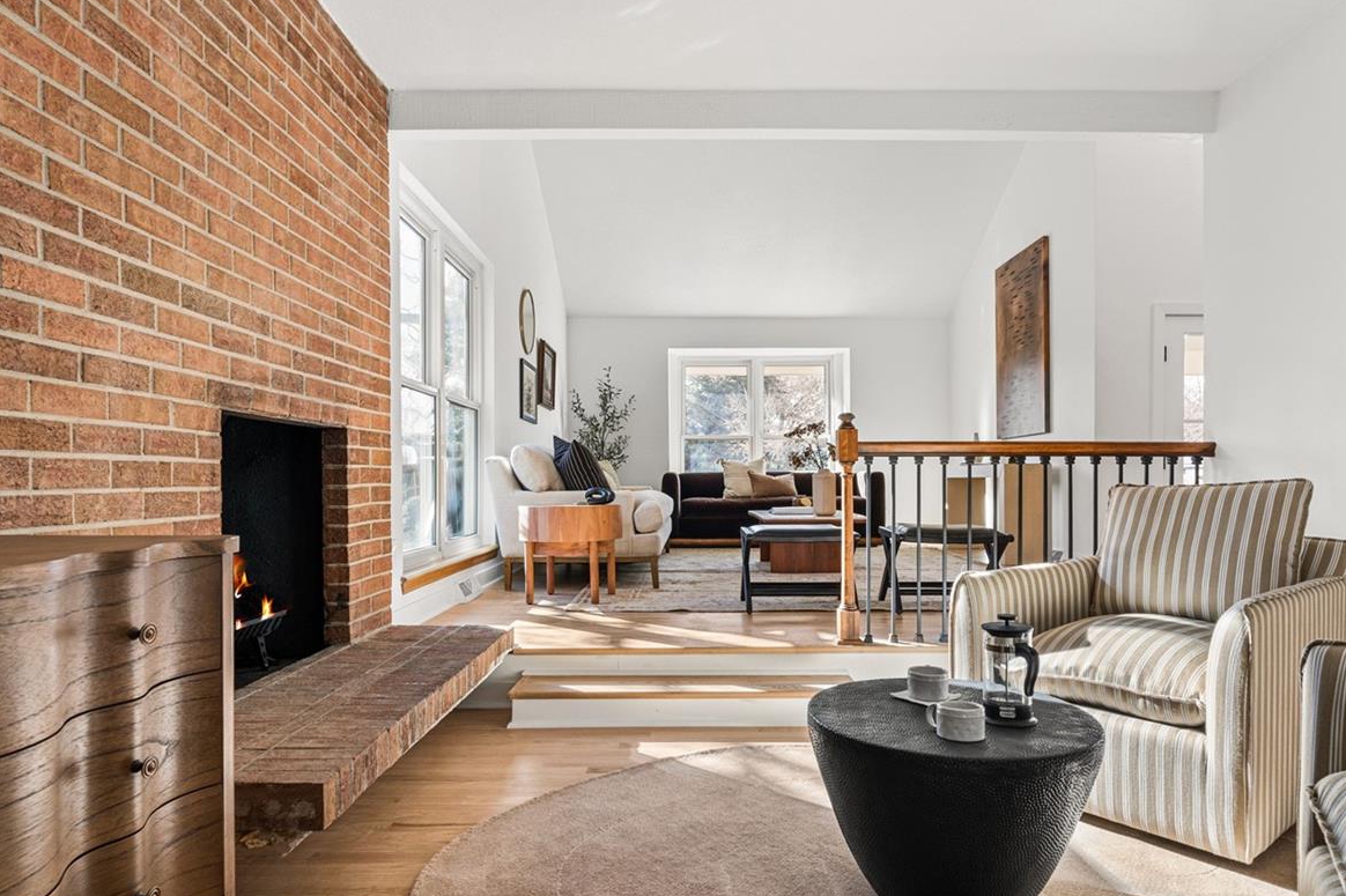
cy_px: 469
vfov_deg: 57.2
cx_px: 701
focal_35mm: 22
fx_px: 822
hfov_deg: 78.6
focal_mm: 16
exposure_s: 1/13
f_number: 8
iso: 320
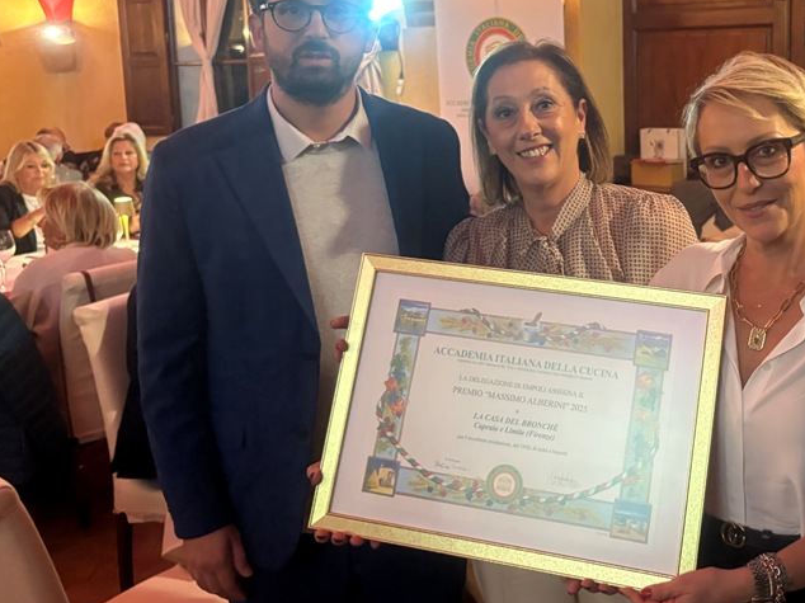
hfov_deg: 43.4
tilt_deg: -7.1
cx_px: 604
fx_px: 976
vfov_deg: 33.8
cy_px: 168
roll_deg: +1.3
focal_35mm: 42
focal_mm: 5.96
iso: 500
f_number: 1.6
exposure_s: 1/25
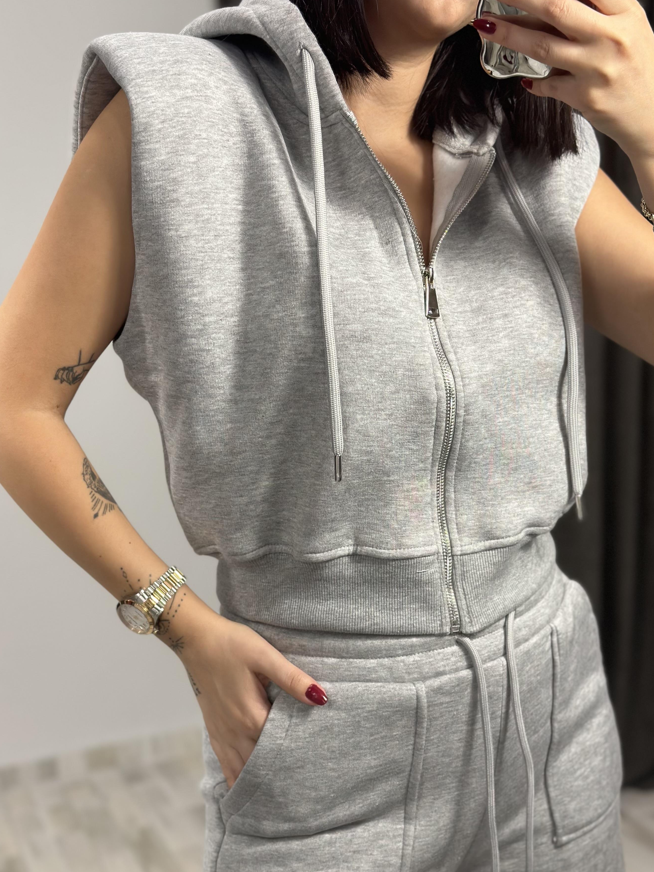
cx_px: 372
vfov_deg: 34.9
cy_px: 497
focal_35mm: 55
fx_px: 1386
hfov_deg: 26.5
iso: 100
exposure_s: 1/100
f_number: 1.78
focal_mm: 6.86
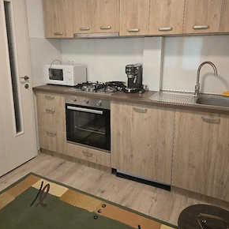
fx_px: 210
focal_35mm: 28
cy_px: 93
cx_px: 111
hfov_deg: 57.3
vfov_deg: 56.9
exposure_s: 1/101
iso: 800
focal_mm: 6.3
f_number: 1.7
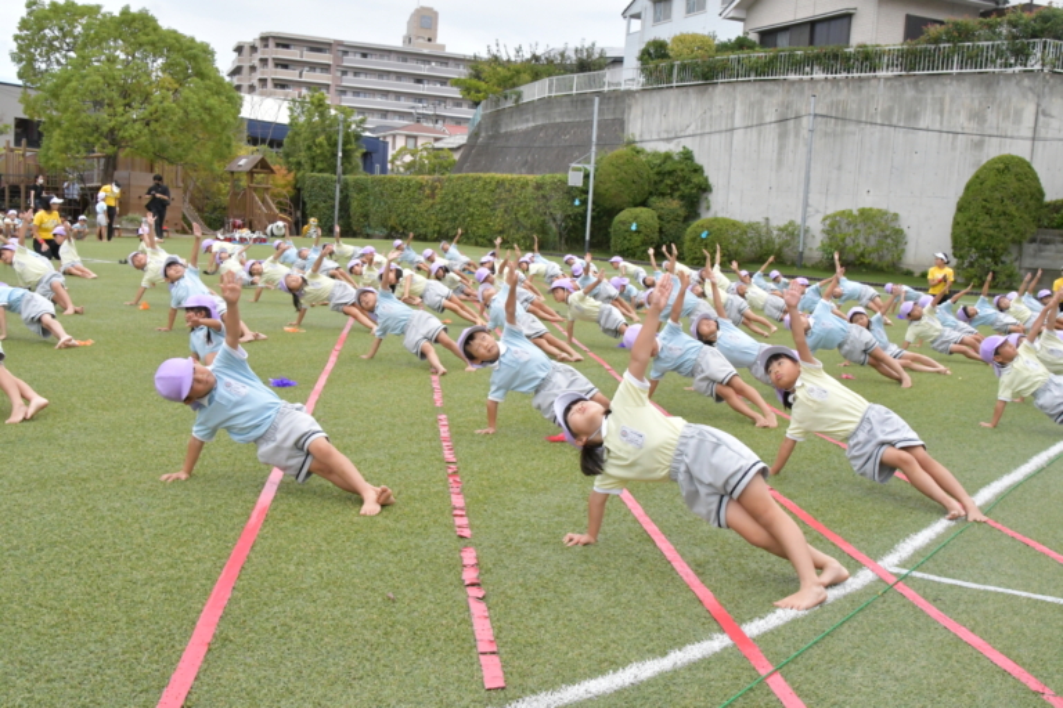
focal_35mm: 36
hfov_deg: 53.1
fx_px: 1063
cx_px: 532
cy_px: 354
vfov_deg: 36.9
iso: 4000
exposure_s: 1/1000
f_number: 16
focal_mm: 24
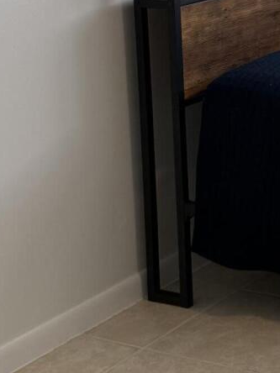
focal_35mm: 108
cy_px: -10
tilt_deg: -8.4
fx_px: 1165
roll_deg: +0.8
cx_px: 434
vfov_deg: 17.7
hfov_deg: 12.9
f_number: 1.78
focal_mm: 6.76
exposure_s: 1/234
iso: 100
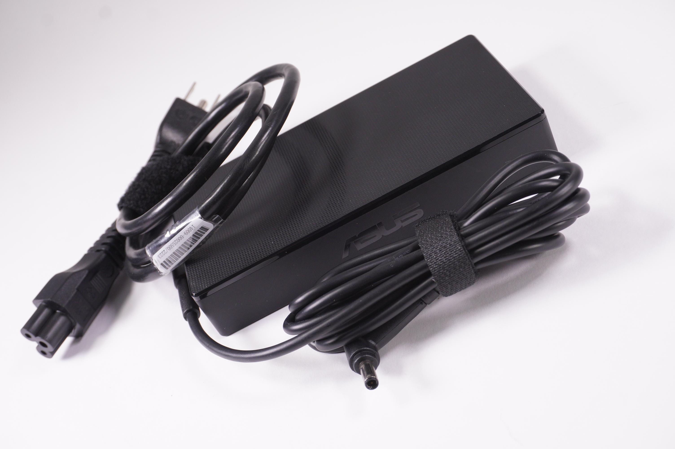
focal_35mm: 48
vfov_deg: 28.0
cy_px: 224
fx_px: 899
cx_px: 338
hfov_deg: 41.1
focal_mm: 32
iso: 640
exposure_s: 1/200
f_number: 8
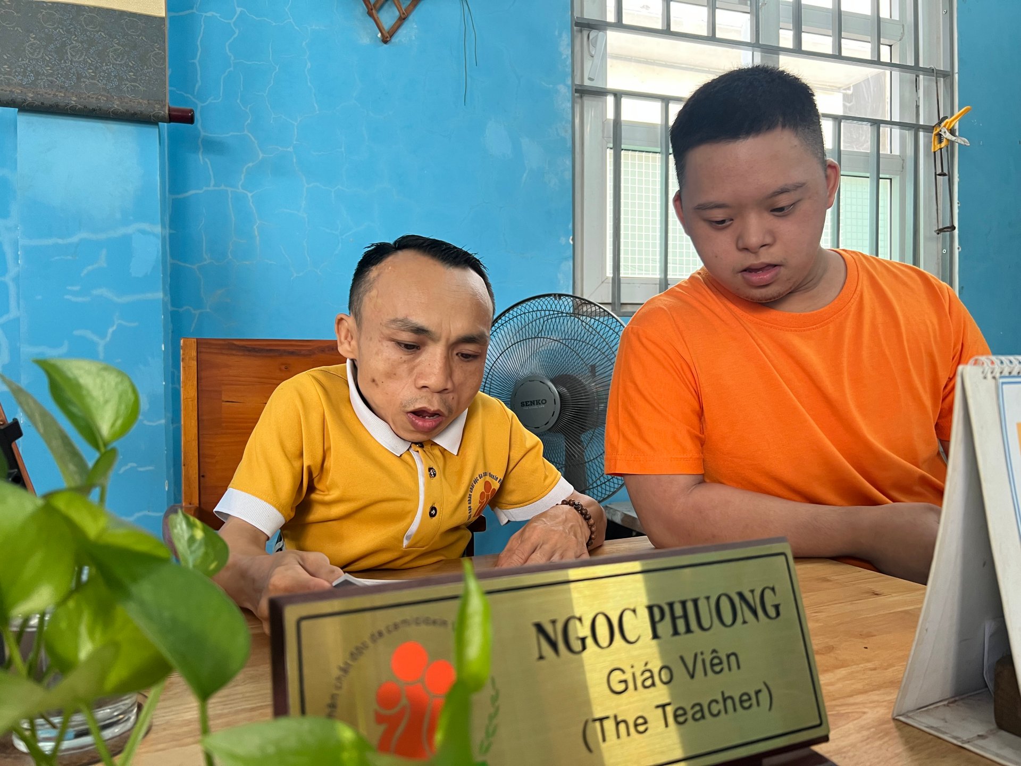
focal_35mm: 26
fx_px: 767
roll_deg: +1.1
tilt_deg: -0.7
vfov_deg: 53.1
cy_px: 383
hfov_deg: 67.3
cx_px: 510
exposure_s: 1/90
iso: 125
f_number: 1.5
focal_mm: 5.7
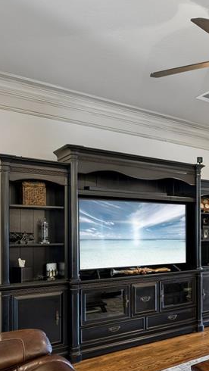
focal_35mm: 35
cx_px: 252
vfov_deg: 55.7
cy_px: 238
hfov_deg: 29.1
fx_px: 344
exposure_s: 1/13
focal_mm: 16
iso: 200
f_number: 8
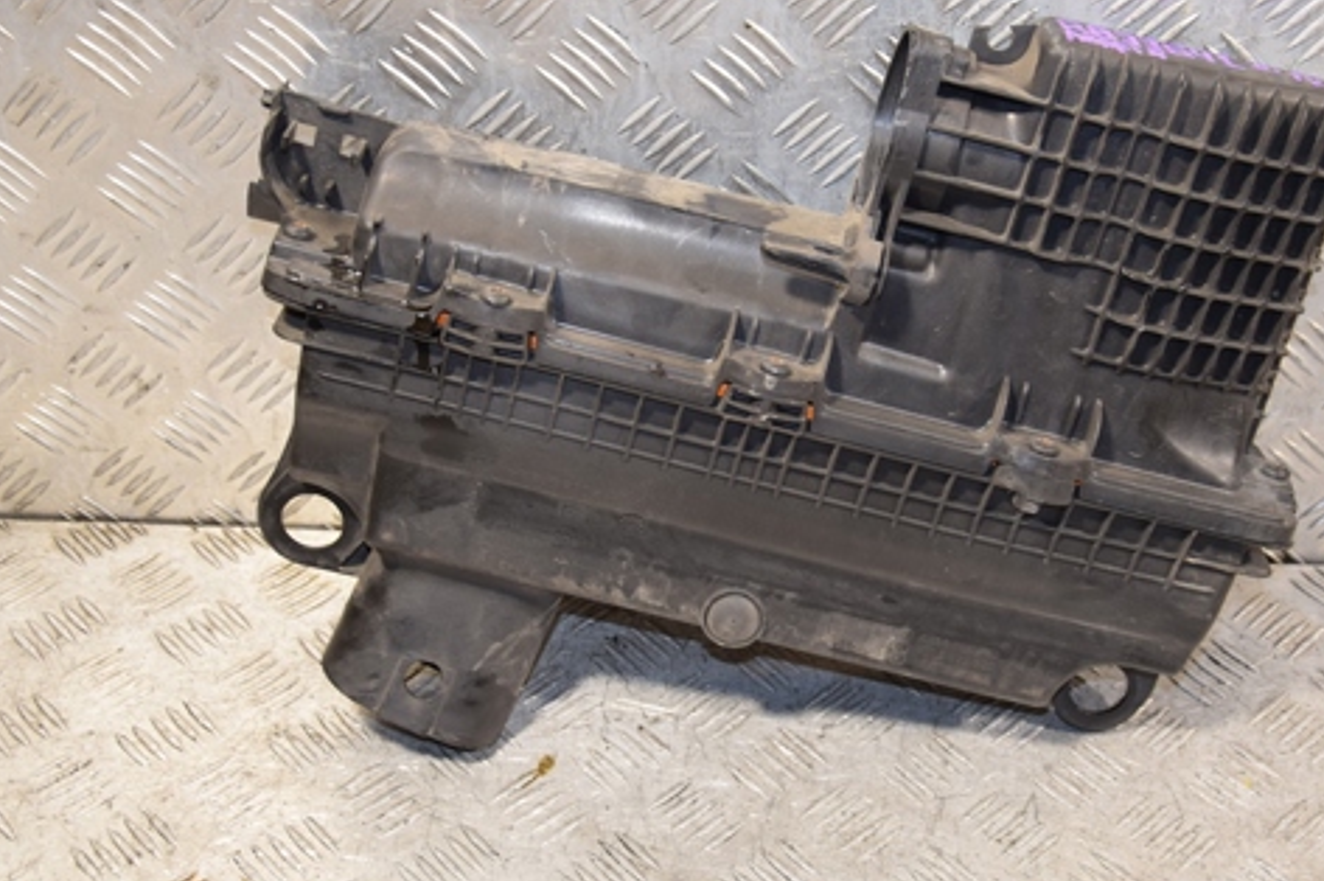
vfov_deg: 23.7
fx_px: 2095
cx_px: 774
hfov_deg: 35.0
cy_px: 421
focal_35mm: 57
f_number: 5
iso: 800
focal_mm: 28
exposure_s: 1/160
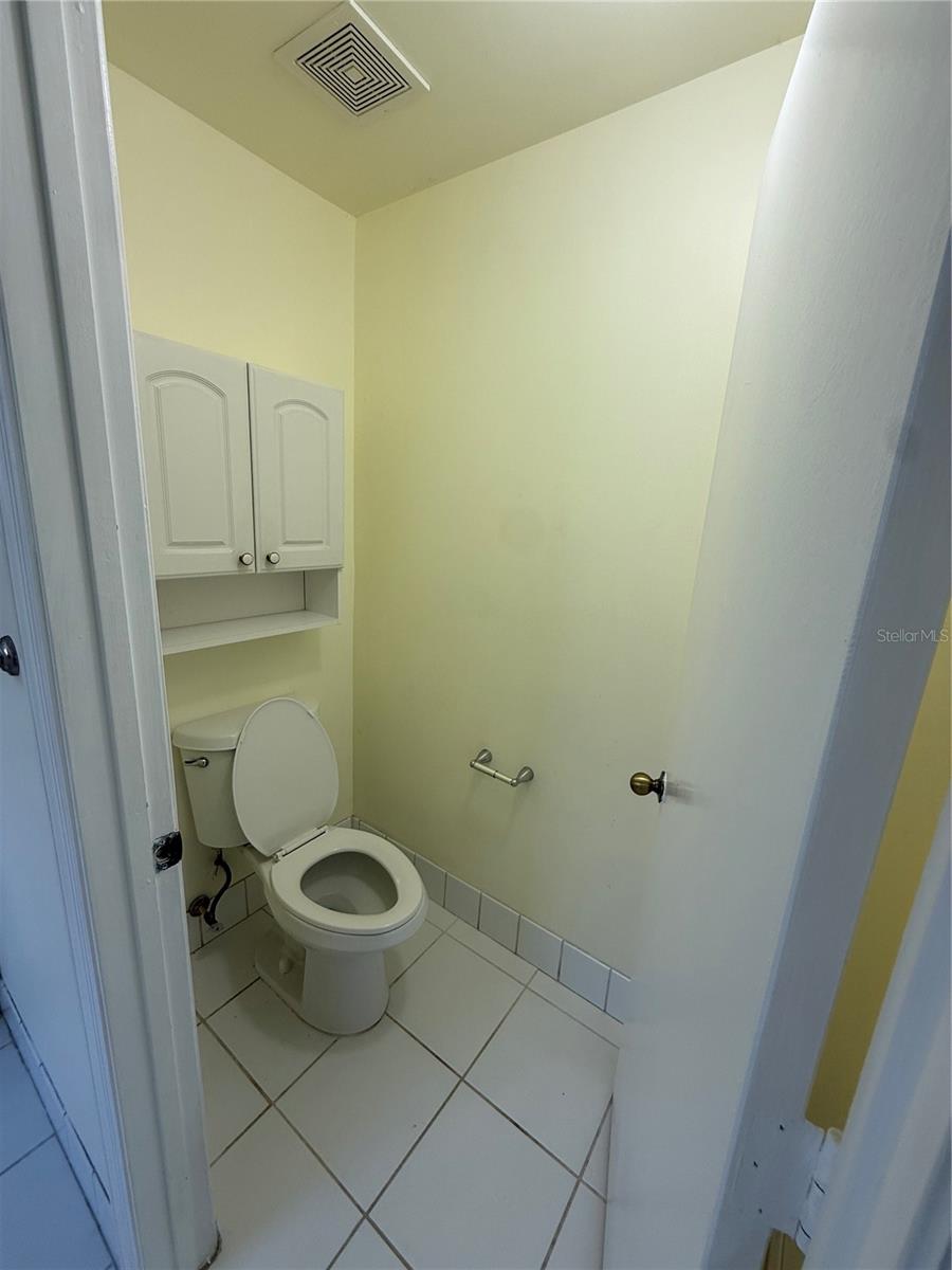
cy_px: 635
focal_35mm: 14
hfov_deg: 85.7
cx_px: 476
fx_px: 513
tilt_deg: -12.2
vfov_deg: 102.1
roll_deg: -2.8
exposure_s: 1/99
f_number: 2.2
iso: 64
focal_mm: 2.22
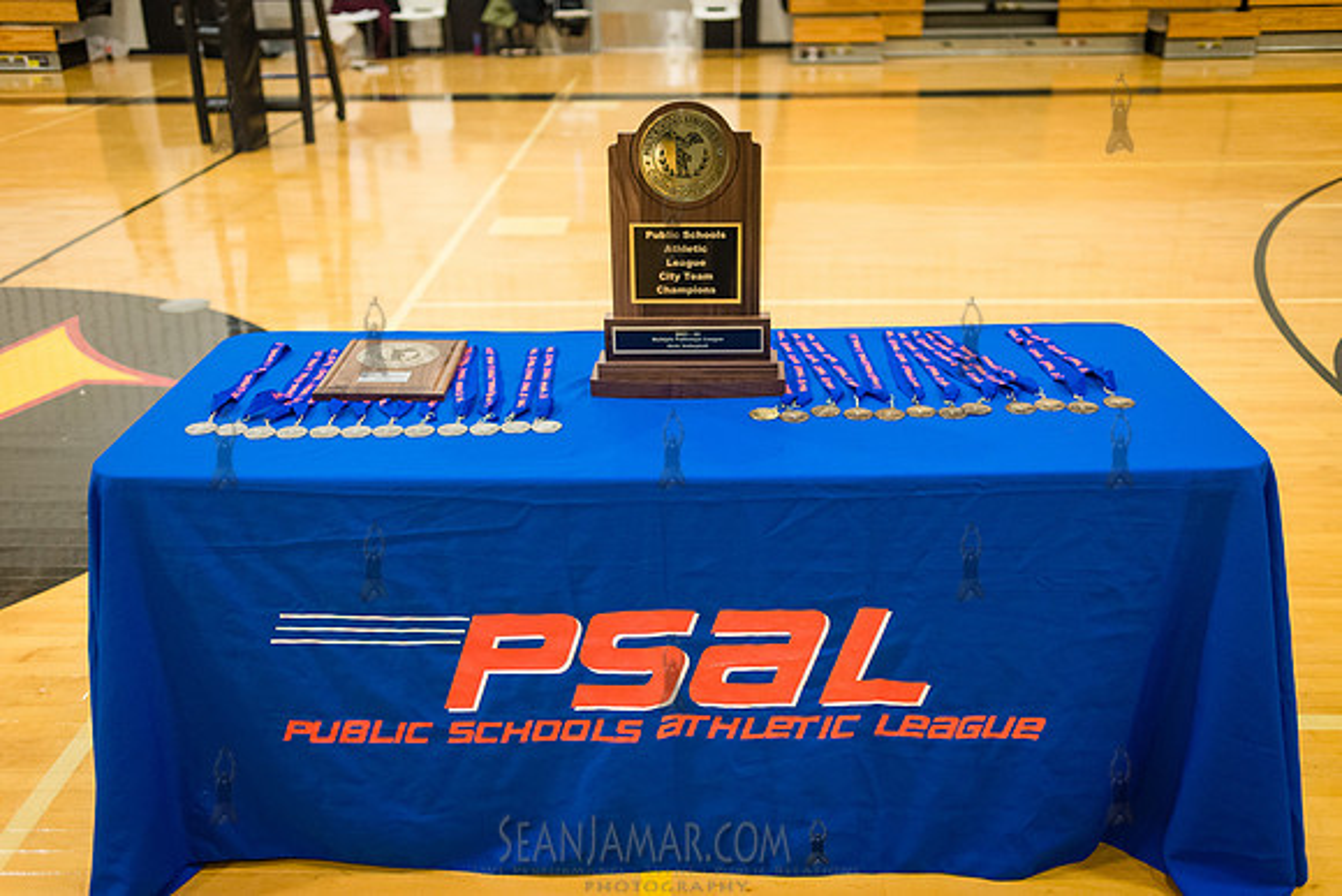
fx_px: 1323
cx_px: 671
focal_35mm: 35
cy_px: 448
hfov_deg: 53.8
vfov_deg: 37.4
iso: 4000
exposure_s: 1/125
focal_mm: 35
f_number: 2.8
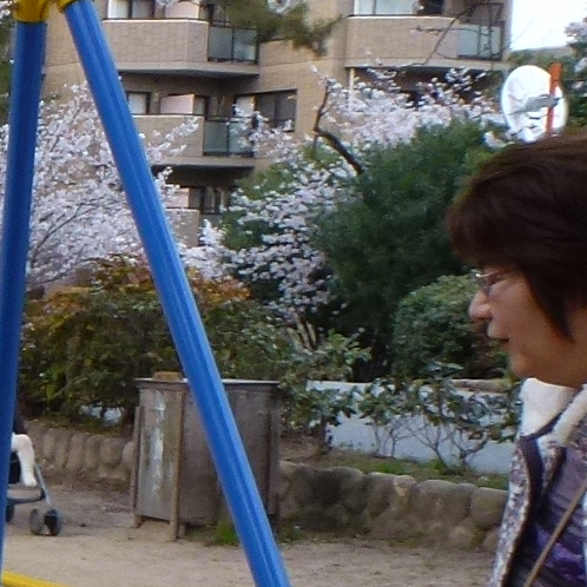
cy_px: 686
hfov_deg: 12.9
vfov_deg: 15.5
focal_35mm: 109
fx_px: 2091
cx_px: -734
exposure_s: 1/60
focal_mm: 4.3
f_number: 3.3
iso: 125
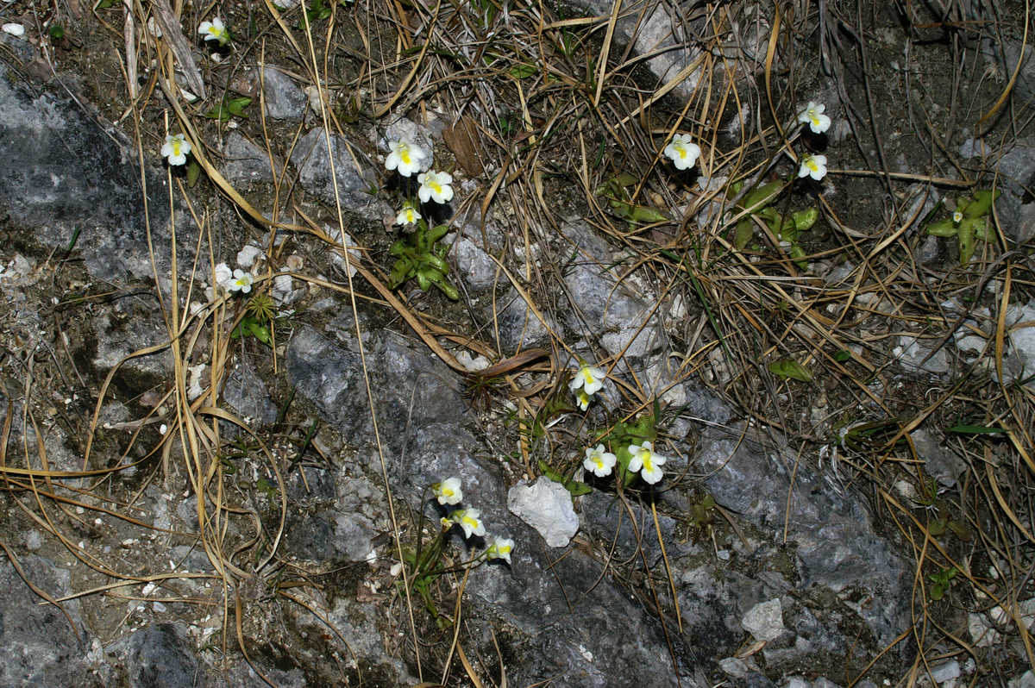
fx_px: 1939
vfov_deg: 20.1
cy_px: 344
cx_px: 518
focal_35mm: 68
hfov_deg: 29.9
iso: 100
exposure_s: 1/80
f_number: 20
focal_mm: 45
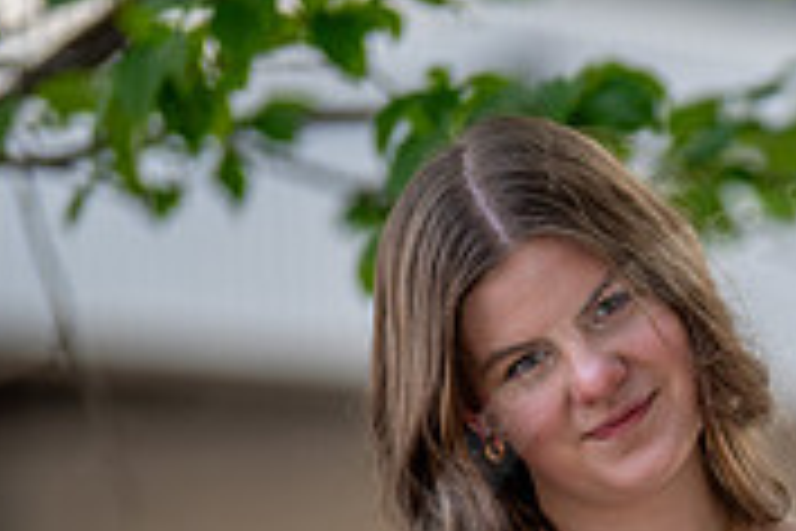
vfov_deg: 4.9
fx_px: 6146
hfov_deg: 7.3
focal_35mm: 278
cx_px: 1129
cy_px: 862
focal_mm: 85
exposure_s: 1/1000
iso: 200
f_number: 1.2
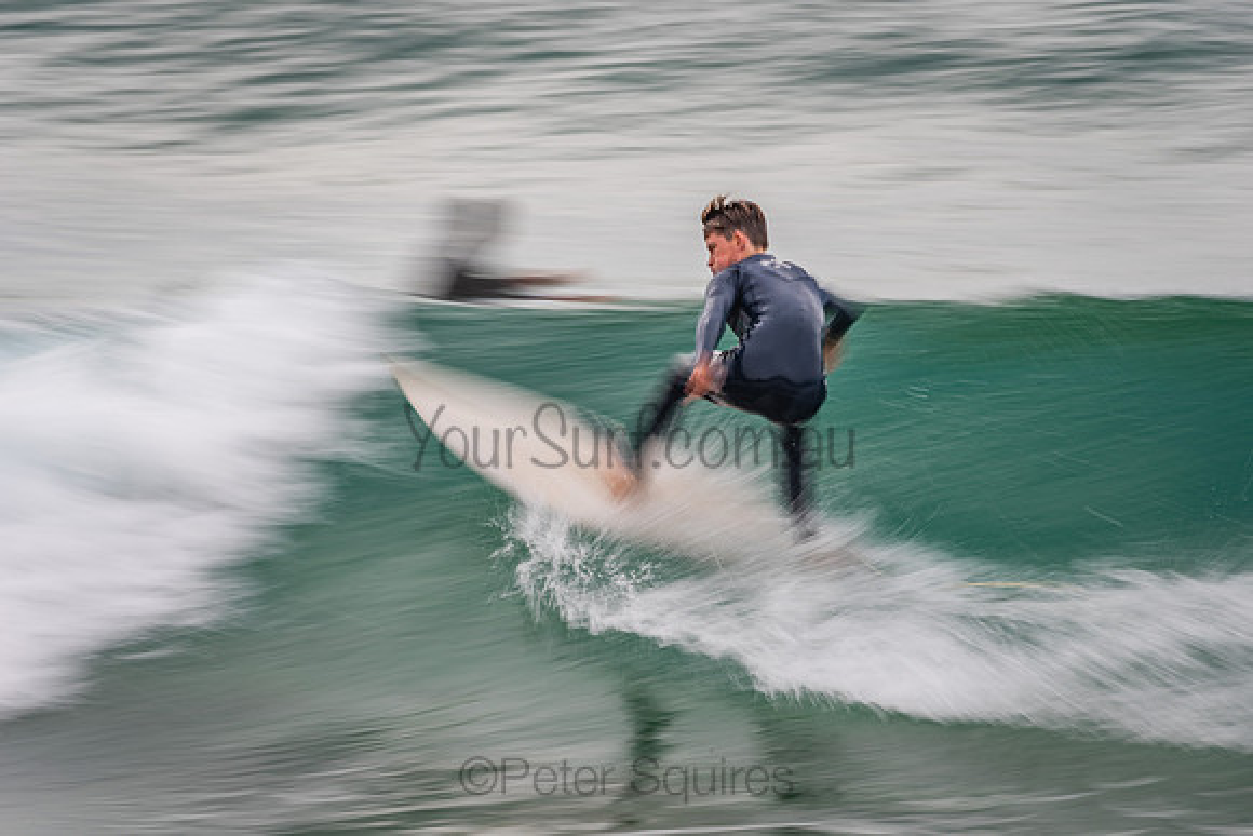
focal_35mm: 500
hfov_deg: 4.1
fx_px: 17406
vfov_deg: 2.8
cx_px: 626
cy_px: 418
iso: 64
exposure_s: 1/20
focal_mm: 500
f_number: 14
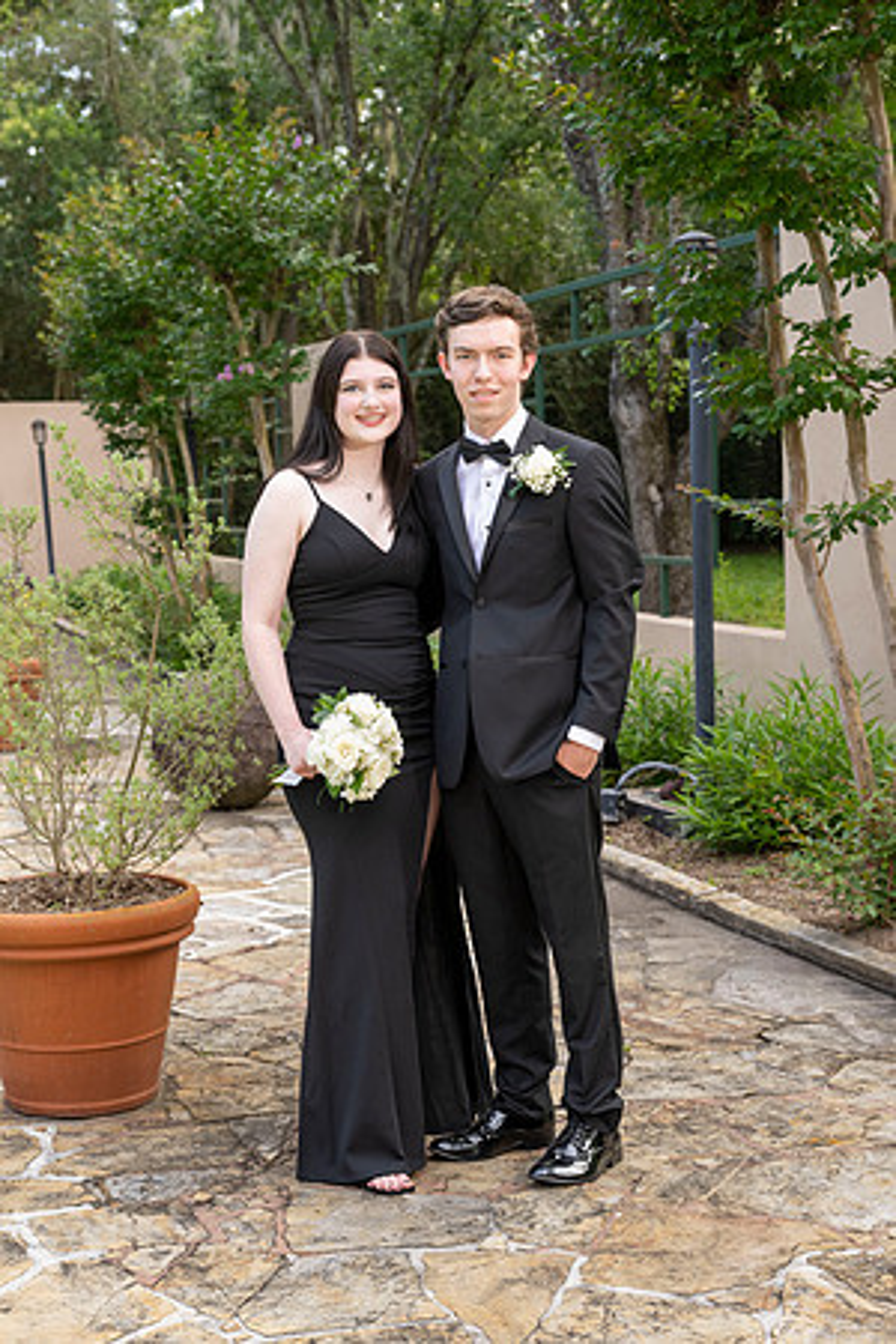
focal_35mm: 55
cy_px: 672
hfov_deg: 24.6
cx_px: 448
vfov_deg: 36.2
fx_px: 2053
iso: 500
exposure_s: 1/200
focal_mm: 55
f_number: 5
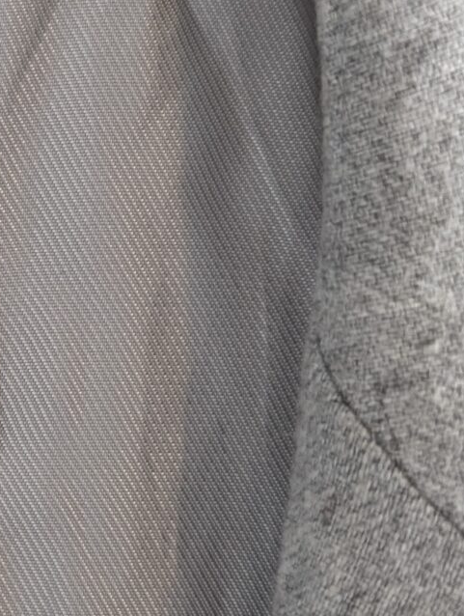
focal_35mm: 77
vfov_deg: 25.3
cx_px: -206
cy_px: 307
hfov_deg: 17.5
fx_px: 1372
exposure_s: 1/120
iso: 164
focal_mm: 6.9
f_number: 1.68
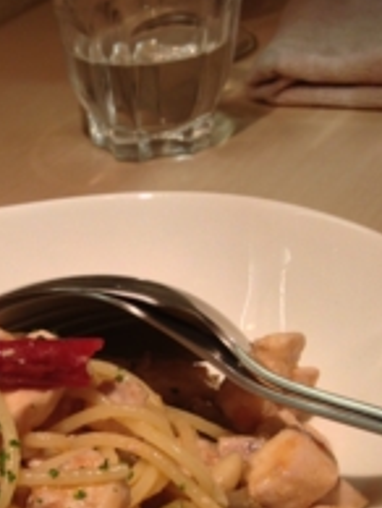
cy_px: 380
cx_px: -29
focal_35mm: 81
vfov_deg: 23.8
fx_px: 1189
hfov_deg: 17.7
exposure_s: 1/20
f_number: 2.4
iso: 50
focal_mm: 4.28
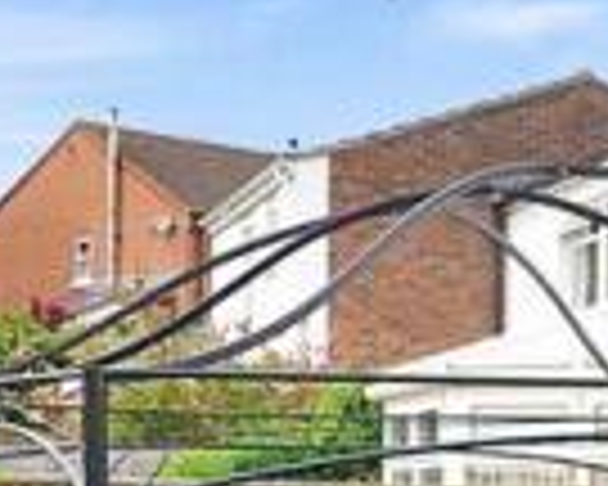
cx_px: 986
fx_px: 2465
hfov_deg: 13.1
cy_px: 470
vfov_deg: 11.2
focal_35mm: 137
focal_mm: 20
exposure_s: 1/125
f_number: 7.1
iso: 200
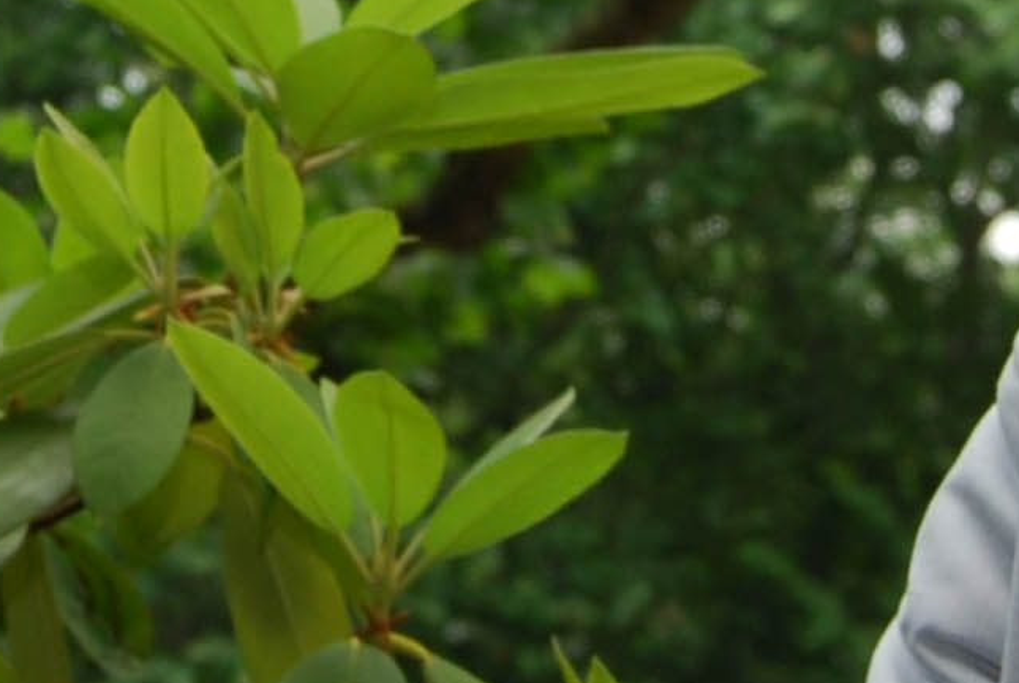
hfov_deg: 8.8
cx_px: 306
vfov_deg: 5.9
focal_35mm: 234
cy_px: -90
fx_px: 6632
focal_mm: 26
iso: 140
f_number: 5.6
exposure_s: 1/125
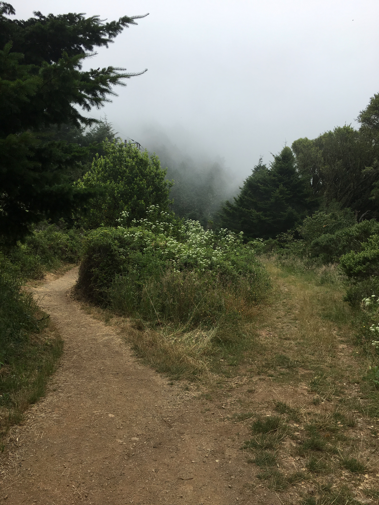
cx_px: 190
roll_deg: +0.8
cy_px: 252
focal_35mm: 29
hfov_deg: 48.2
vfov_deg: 61.7
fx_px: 423
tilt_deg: -3.4
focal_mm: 4.15
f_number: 2.2
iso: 25
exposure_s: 1/1538
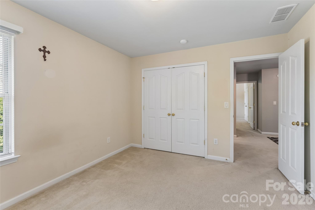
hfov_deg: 96.4
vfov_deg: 73.4
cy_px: 105
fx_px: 141
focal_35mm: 16
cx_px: 158
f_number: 13
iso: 400
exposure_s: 1/4
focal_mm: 16.1
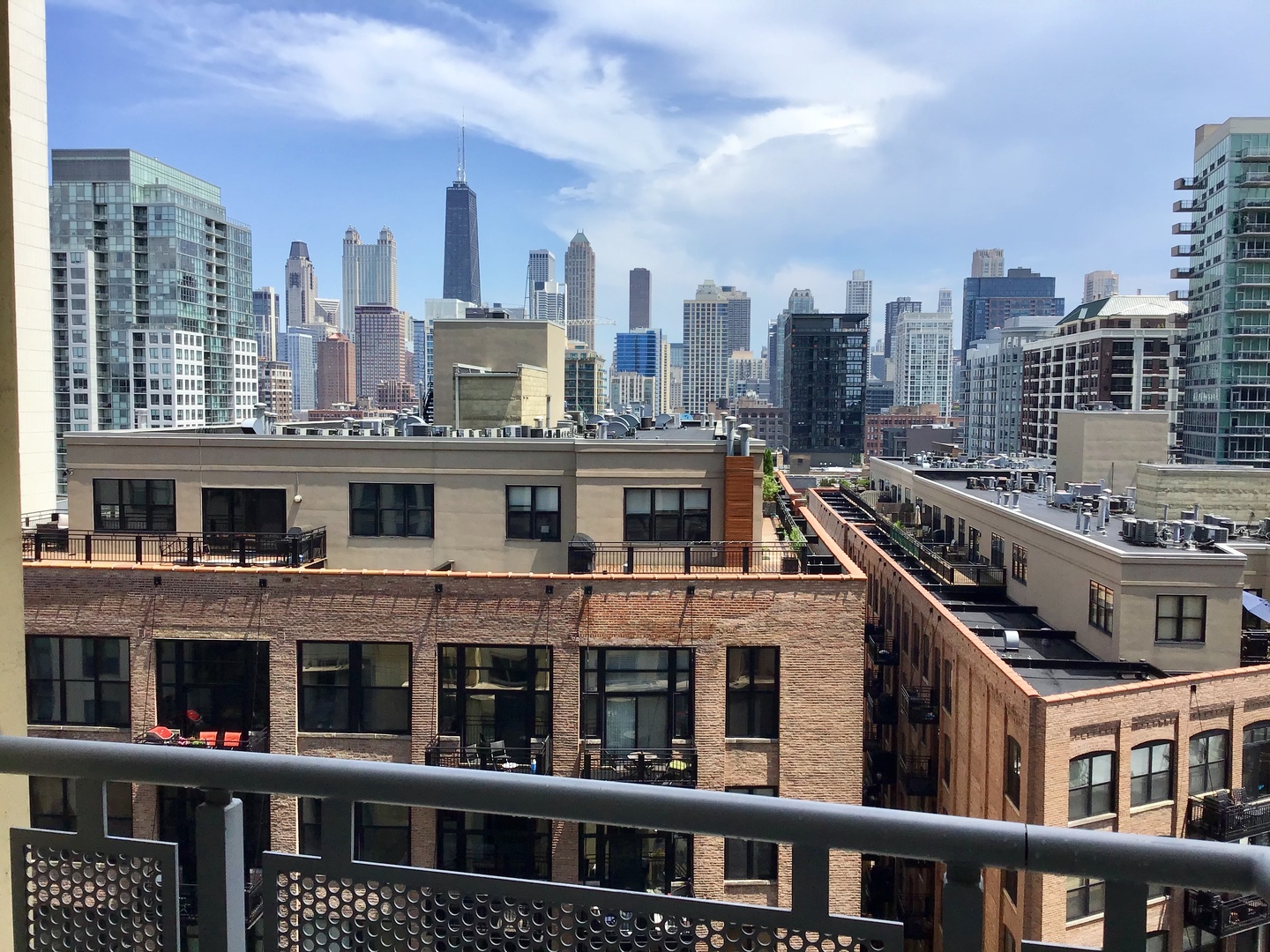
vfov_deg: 45.4
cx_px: 635
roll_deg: +0.8
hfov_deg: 58.4
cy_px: 476
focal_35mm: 31
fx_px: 1137
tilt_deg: -2.9
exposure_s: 1/1253
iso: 25
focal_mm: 3.3
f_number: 2.4
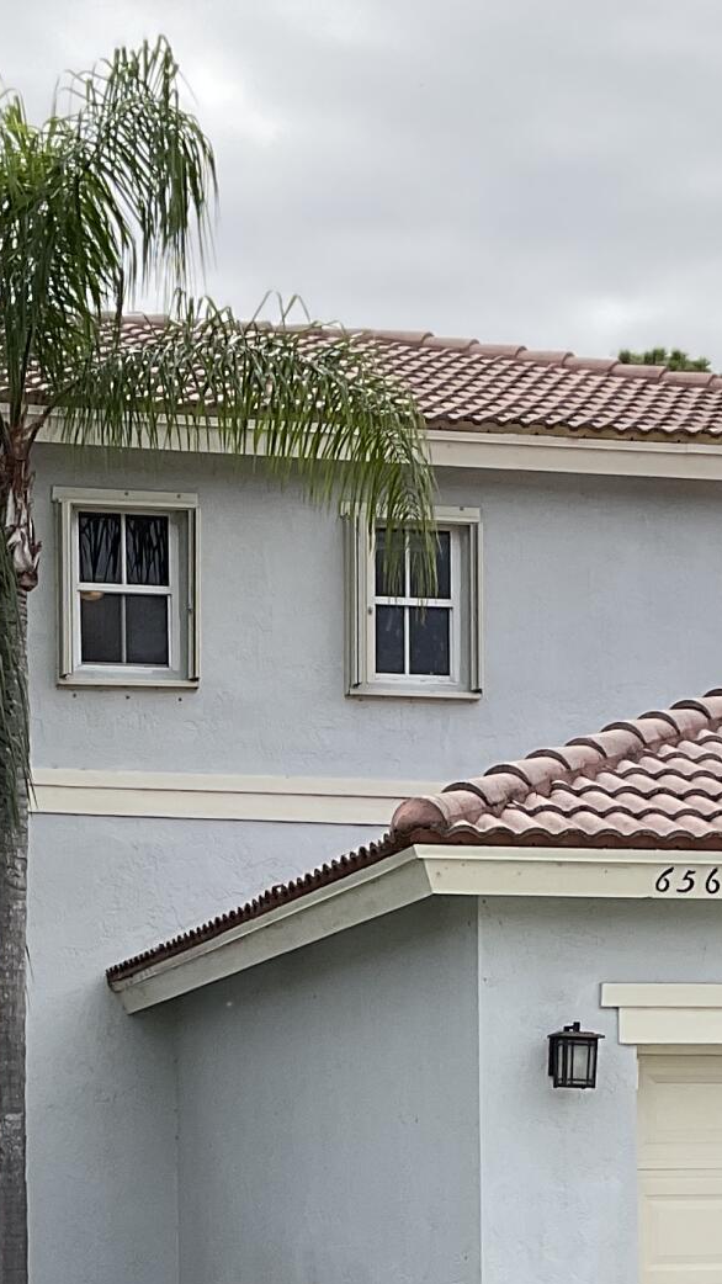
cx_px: 336
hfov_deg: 13.3
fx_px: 3098
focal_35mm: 91
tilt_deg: -0.6
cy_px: 1248
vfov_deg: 22.6
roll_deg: +0.4
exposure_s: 1/1534
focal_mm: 3
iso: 16
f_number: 1.8
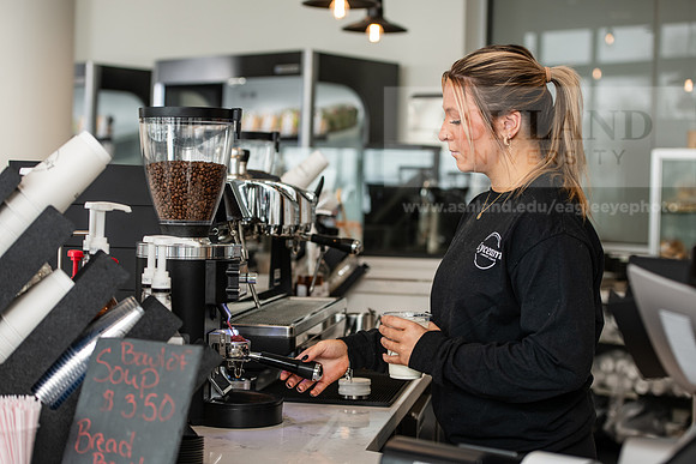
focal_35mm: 70
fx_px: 1354
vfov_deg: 19.5
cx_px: 348
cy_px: 232
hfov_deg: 28.8
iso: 400
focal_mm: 70
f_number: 3.5
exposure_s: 1/200
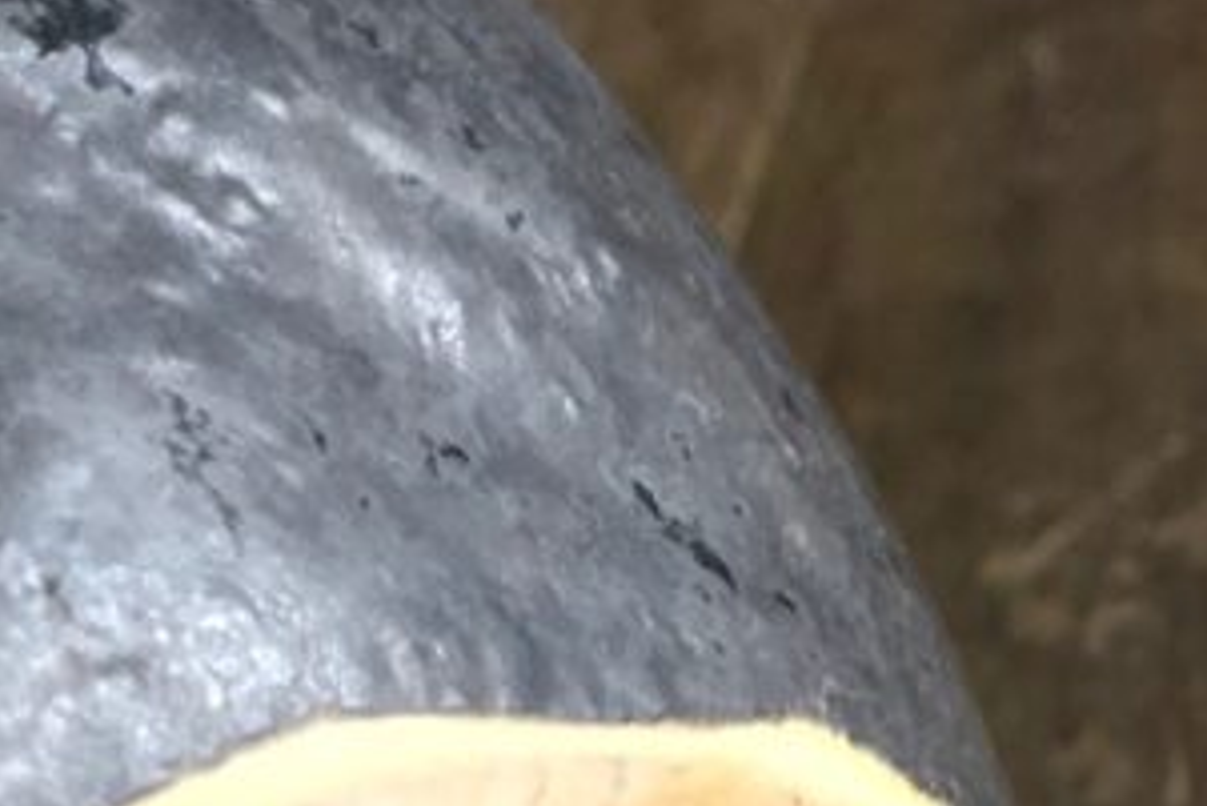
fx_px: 6172
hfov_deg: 10.9
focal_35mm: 184
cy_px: 1969
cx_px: -301
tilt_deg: -55.5
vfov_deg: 7.0
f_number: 2.4
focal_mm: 6
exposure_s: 1/50
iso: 64
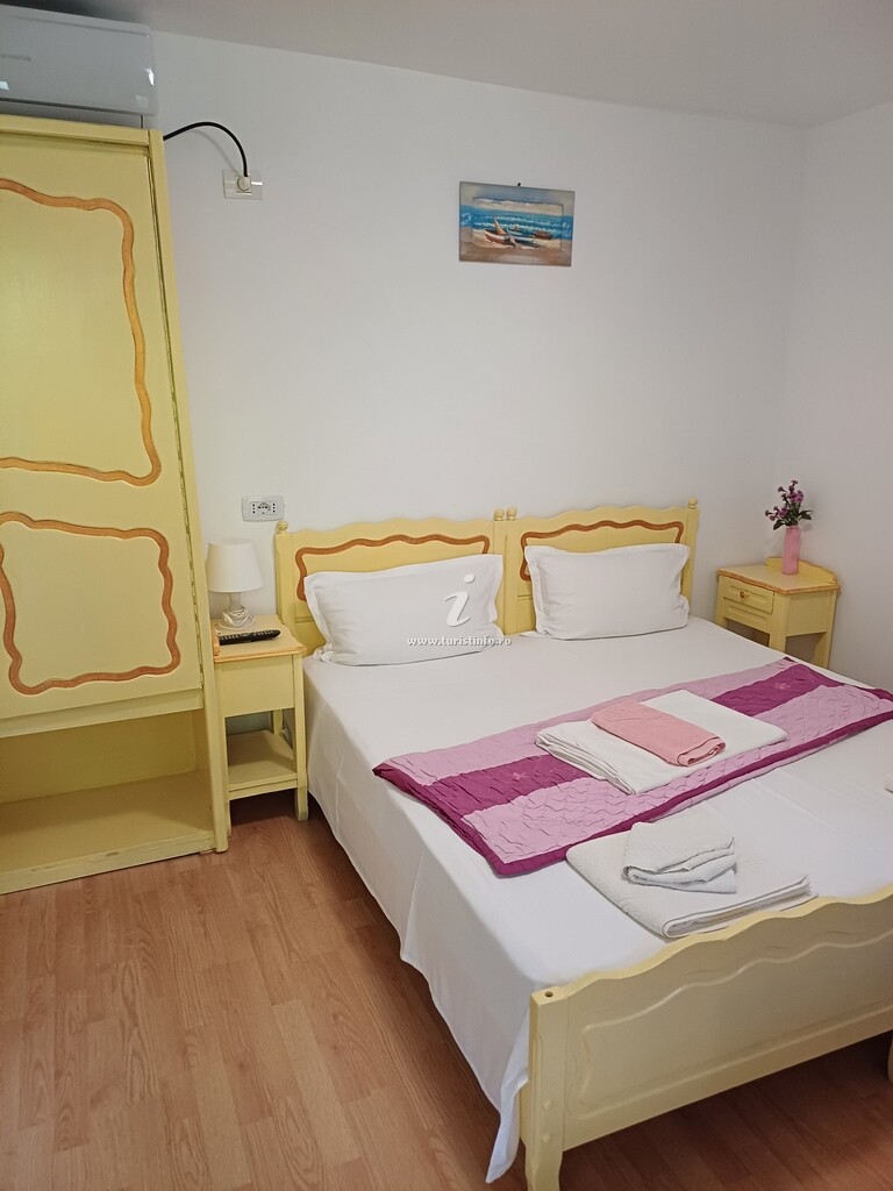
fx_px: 860
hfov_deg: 54.9
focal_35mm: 25
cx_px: 446
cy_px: 596
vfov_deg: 69.4
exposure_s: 1/33
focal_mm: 4.65
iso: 400
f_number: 1.8
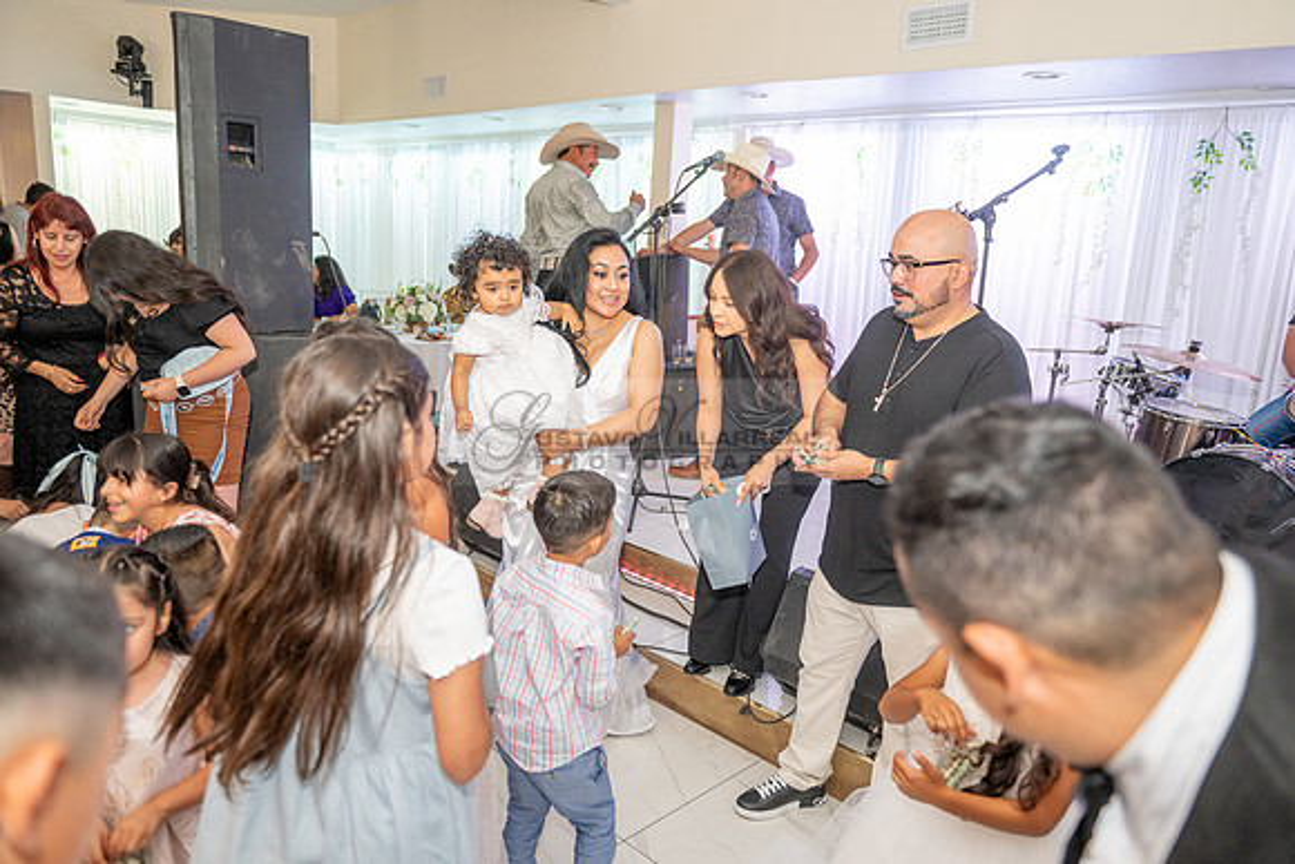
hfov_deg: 69.4
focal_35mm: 26
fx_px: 935
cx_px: 648
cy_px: 432
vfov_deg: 49.6
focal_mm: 26
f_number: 3.2
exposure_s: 1/160
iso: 800
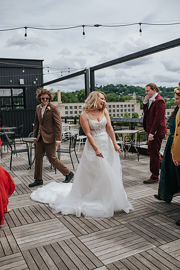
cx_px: 90
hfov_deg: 37.8
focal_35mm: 35
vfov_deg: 54.5
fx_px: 263
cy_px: 135
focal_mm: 35
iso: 100
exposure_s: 1/1250
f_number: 3.5
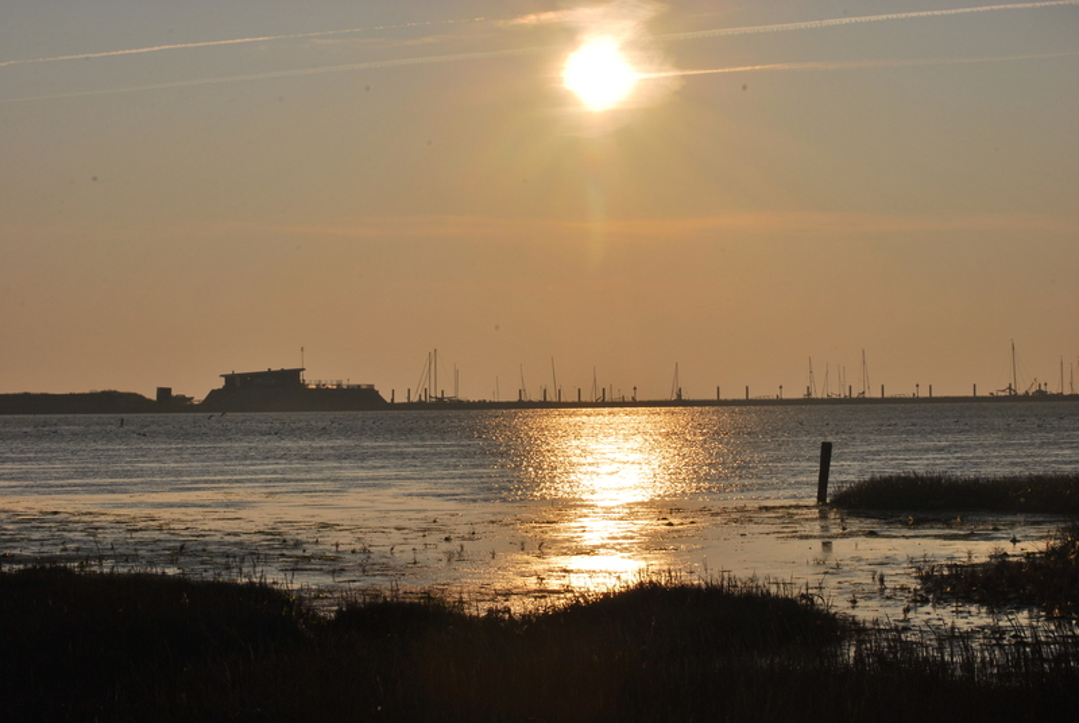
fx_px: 2476
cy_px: 362
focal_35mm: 82
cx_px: 540
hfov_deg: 24.6
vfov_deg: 16.6
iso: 100
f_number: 22
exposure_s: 1/320
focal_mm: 55
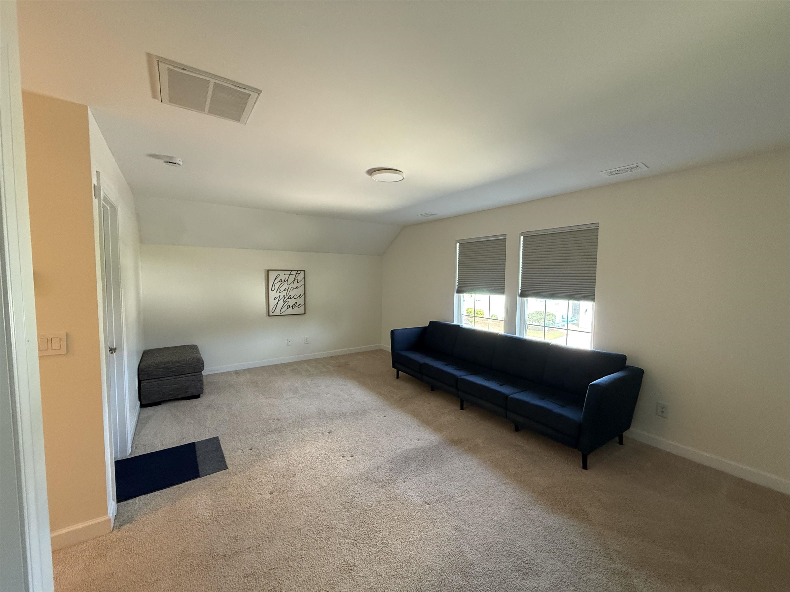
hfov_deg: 102.1
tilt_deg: -2.4
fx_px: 320
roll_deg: -0.6
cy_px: 296
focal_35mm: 14
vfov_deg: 85.7
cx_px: 395
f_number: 2.2
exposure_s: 1/60
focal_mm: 2.22
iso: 320
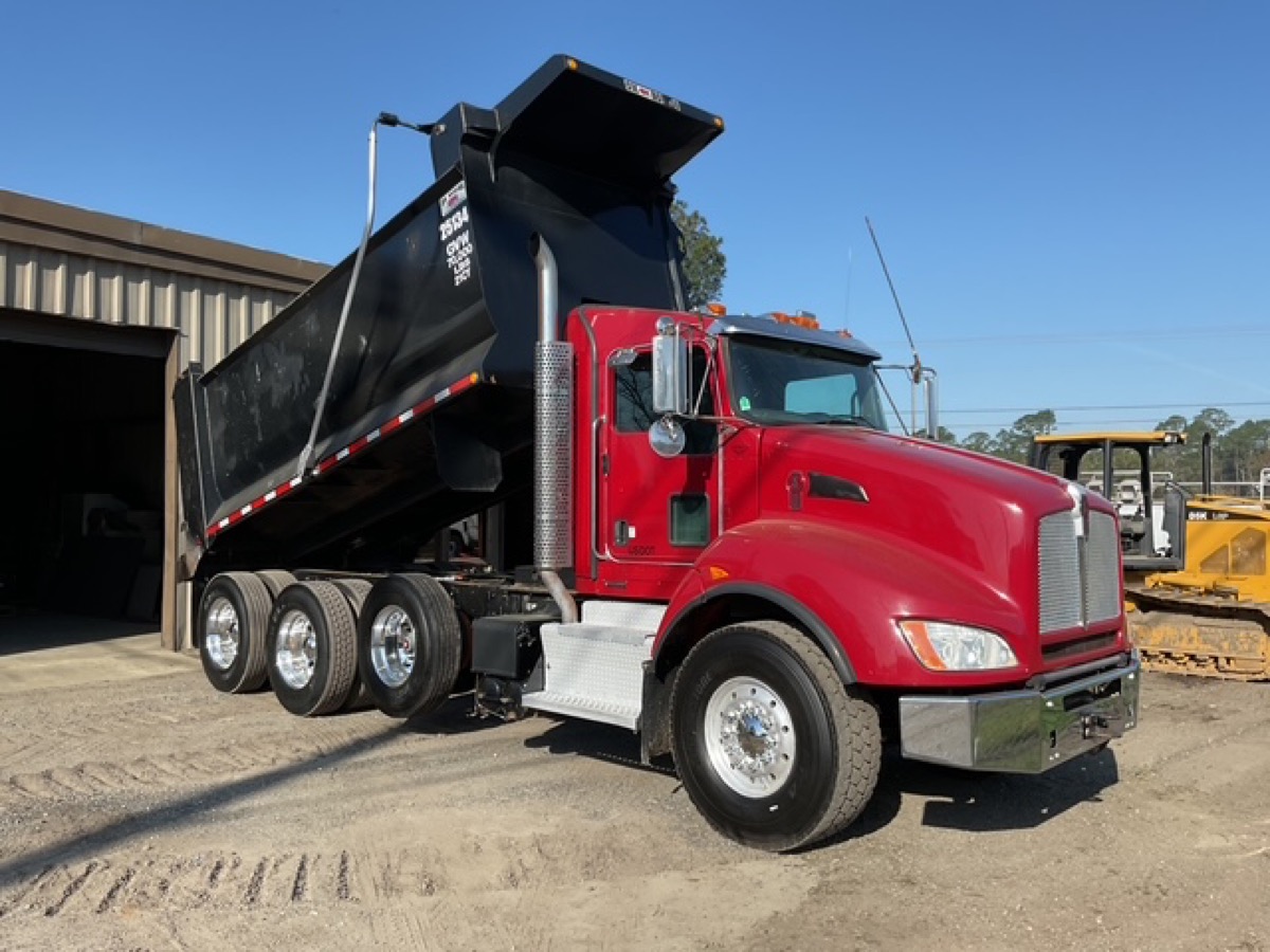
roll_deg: -1.5
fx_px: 1064
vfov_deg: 48.2
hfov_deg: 61.7
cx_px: 635
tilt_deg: +0.5
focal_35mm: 29
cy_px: 476
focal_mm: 3
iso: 16
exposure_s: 1/1577
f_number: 1.8
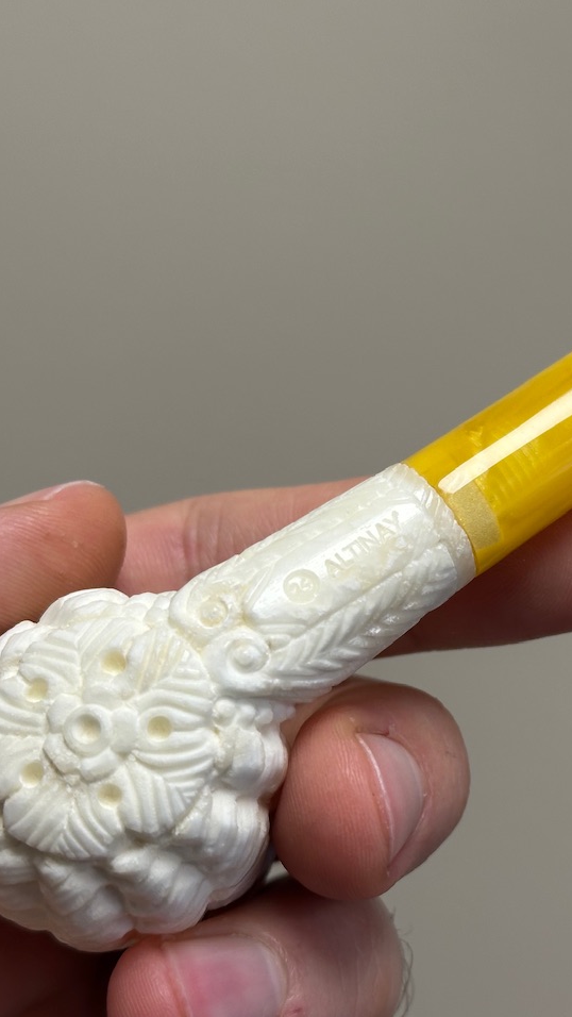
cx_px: 508
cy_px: 508
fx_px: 1887
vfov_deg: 30.1
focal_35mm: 70
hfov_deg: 17.0
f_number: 1.78
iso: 64
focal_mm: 6.86
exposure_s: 1/121
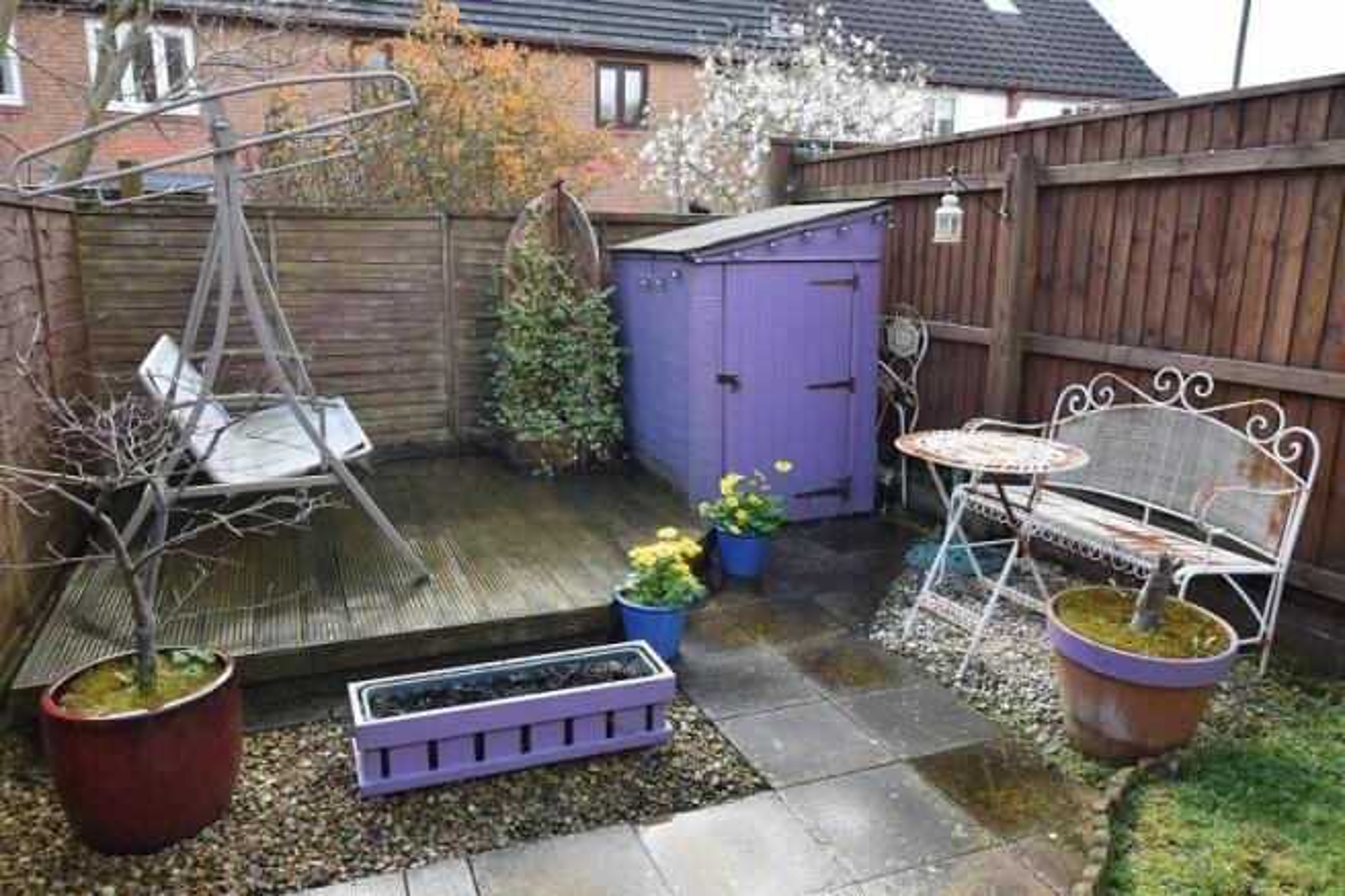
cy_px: 448
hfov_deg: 70.5
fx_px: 952
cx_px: 672
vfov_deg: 50.4
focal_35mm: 26
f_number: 6.3
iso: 400
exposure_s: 1/160
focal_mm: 17
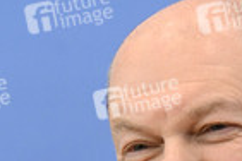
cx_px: 263
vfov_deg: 3.0
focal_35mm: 465
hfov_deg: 4.4
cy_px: 228
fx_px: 3126
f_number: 6.3
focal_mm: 145
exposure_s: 1/800
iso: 5000
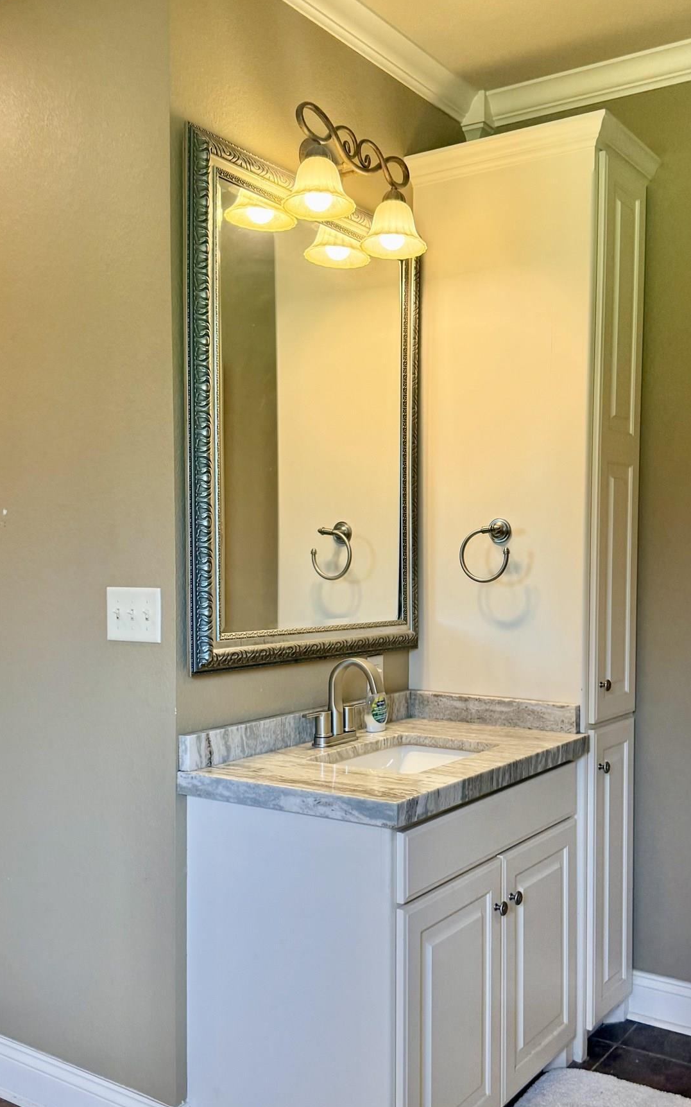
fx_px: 1025
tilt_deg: -2.0
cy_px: 600
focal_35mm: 34
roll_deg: -0.9
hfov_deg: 37.1
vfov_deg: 56.6
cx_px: 418
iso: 200
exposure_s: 1/182
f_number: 1.78
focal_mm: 6.76
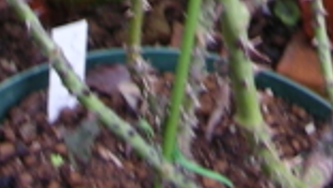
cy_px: -380
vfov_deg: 5.4
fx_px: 1873
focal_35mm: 212
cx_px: 196
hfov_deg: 10.2
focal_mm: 6.3
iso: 85
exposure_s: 1/33.1
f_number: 3.5
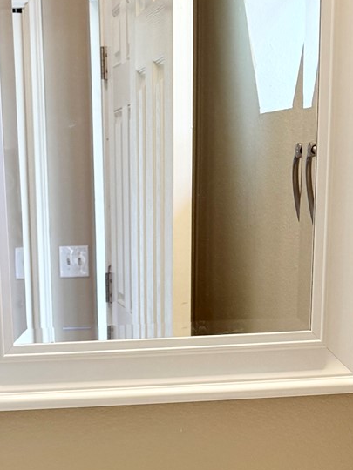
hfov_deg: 16.2
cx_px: 98
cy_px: 601
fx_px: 1237
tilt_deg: -21.7
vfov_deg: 19.9
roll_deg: +0.8
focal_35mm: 91
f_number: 1.78
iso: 100
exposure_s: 1/120
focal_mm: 6.76
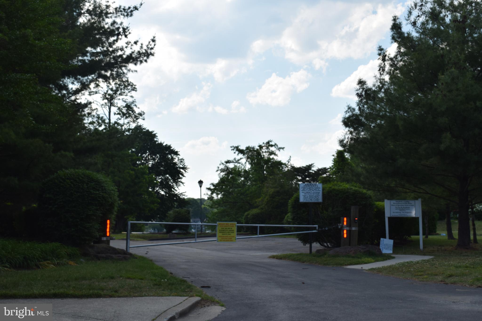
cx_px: 241
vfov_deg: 26.5
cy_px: 160
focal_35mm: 51
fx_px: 683
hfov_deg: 38.9
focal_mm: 34
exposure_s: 1/200
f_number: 11
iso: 100
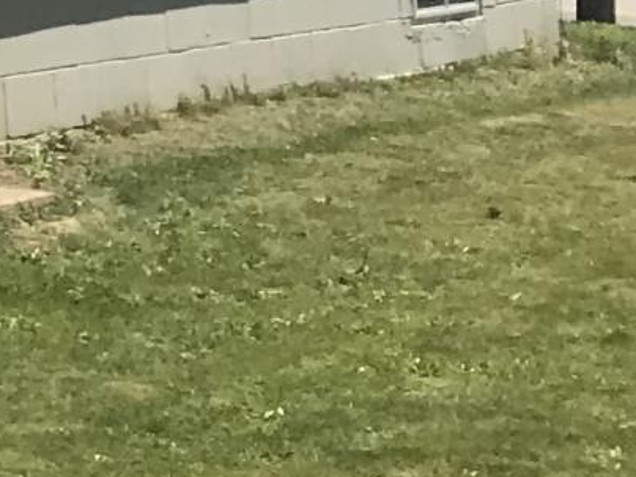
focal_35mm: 208
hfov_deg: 7.6
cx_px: -1588
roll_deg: -0.4
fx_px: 3822
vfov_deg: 6.6
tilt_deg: +9.6
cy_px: -904
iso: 20
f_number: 1.8
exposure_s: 1/2336
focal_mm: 3.99
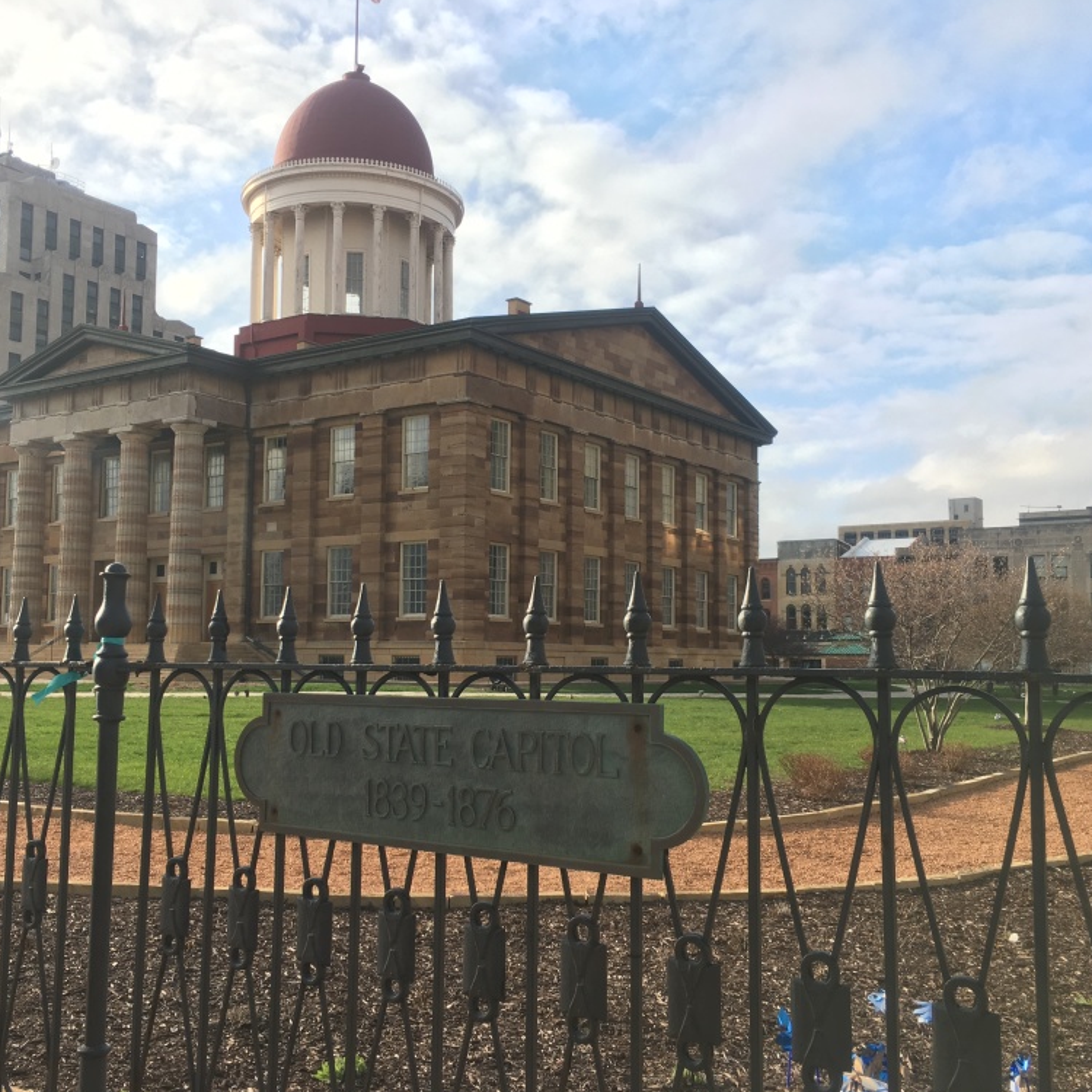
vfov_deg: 47.2
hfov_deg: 47.2
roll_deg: -0.4
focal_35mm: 35
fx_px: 1249
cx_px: 507
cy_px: 552
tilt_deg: +5.9
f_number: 2.2
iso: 25
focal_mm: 4.15
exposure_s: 1/605
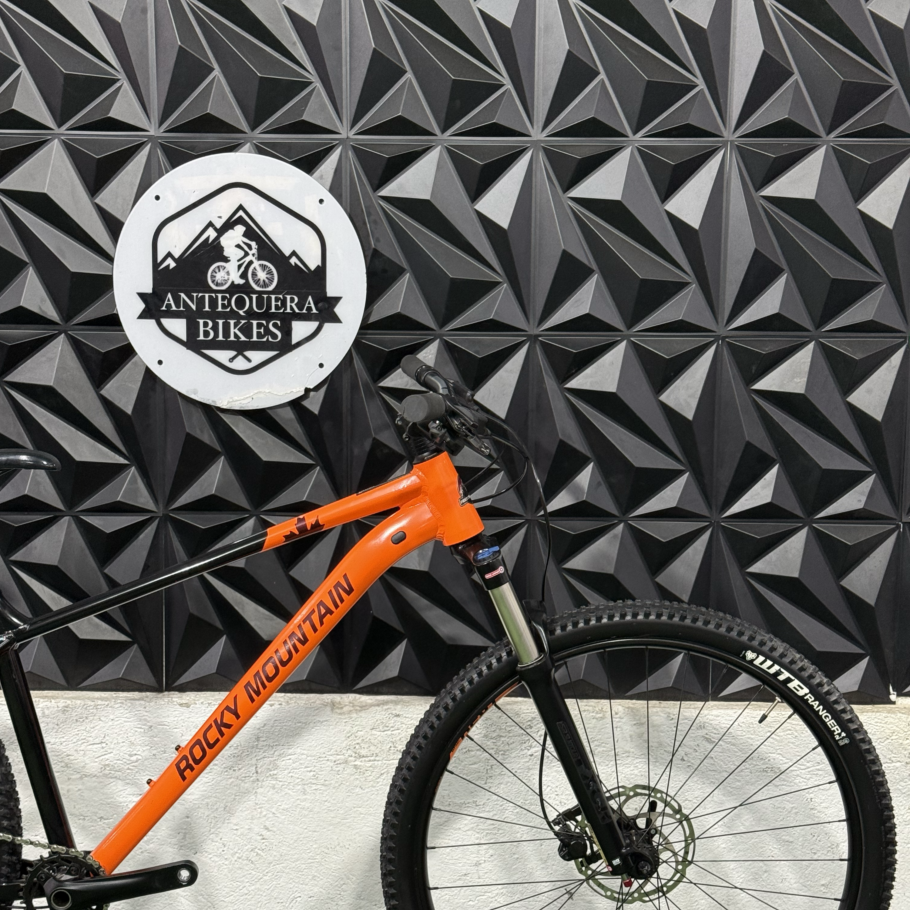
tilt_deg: -8.6
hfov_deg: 30.0
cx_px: 453
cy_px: 514
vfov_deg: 30.0
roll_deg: -1.0
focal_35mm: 57
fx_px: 1695
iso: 125
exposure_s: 1/60
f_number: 1.78
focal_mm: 6.76
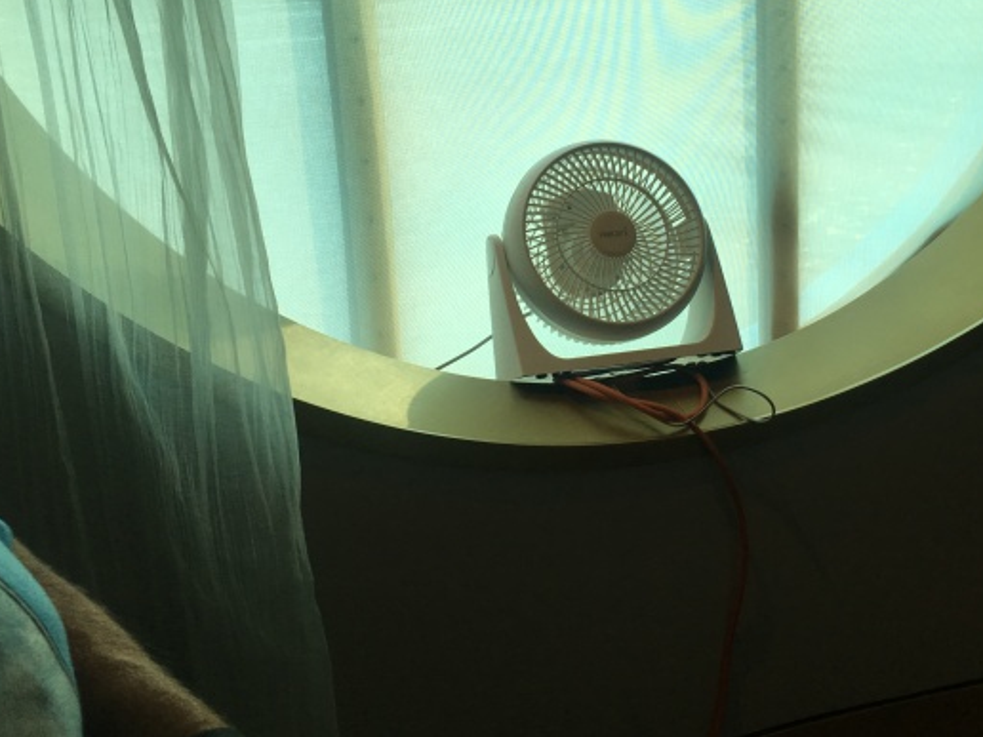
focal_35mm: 45
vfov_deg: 32.1
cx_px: 612
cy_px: 288
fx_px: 1278
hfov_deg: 41.8
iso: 25
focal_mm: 4.15
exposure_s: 1/60
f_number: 2.2
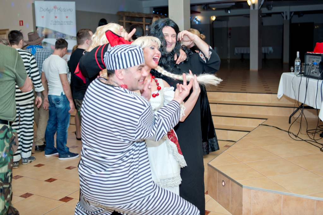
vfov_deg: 37.9
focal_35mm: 35
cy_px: 108
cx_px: 162
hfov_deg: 54.4
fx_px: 314
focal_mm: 35
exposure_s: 1/320
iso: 320
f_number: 2.8
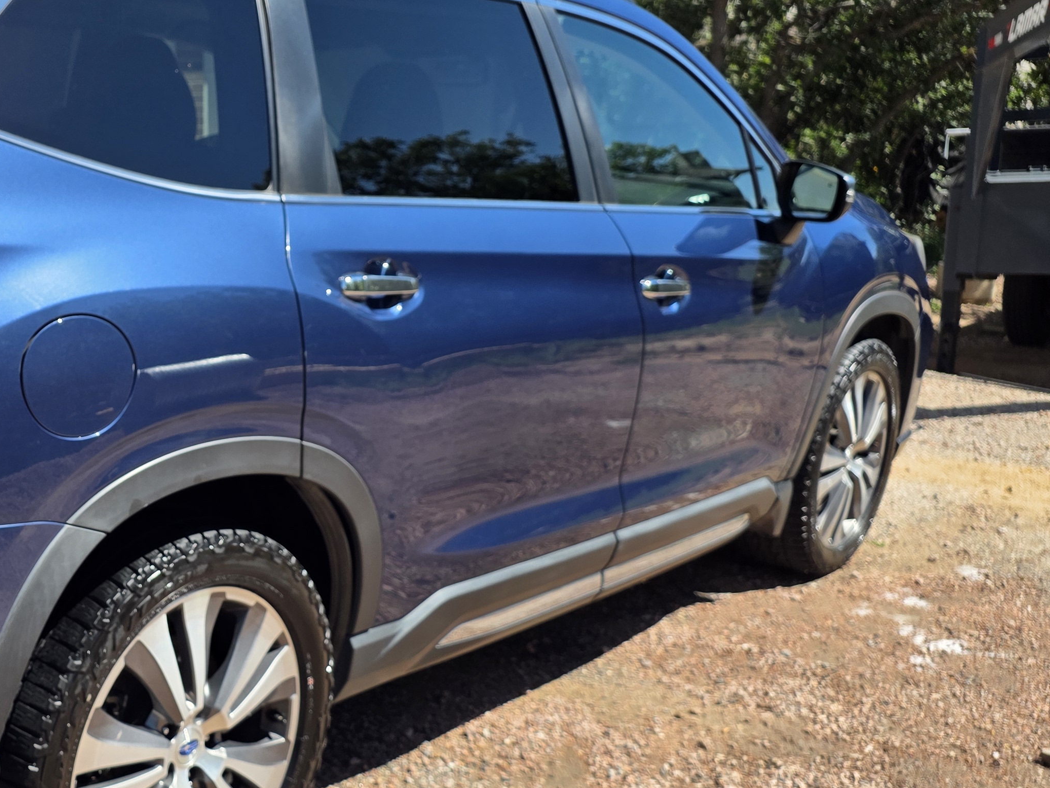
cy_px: 401
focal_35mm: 45
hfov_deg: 39.1
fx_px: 1365
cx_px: 109
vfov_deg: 32.2
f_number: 1.7
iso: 80
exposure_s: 1/4057
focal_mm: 6.25
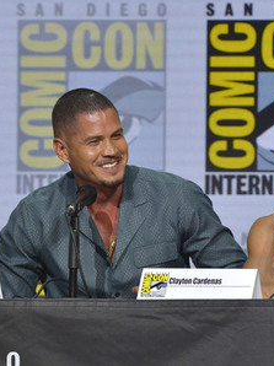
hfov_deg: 3.2
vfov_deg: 4.3
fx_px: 4915
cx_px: 233
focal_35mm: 465
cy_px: 183
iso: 1600
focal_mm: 320
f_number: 6.3
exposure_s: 1/250
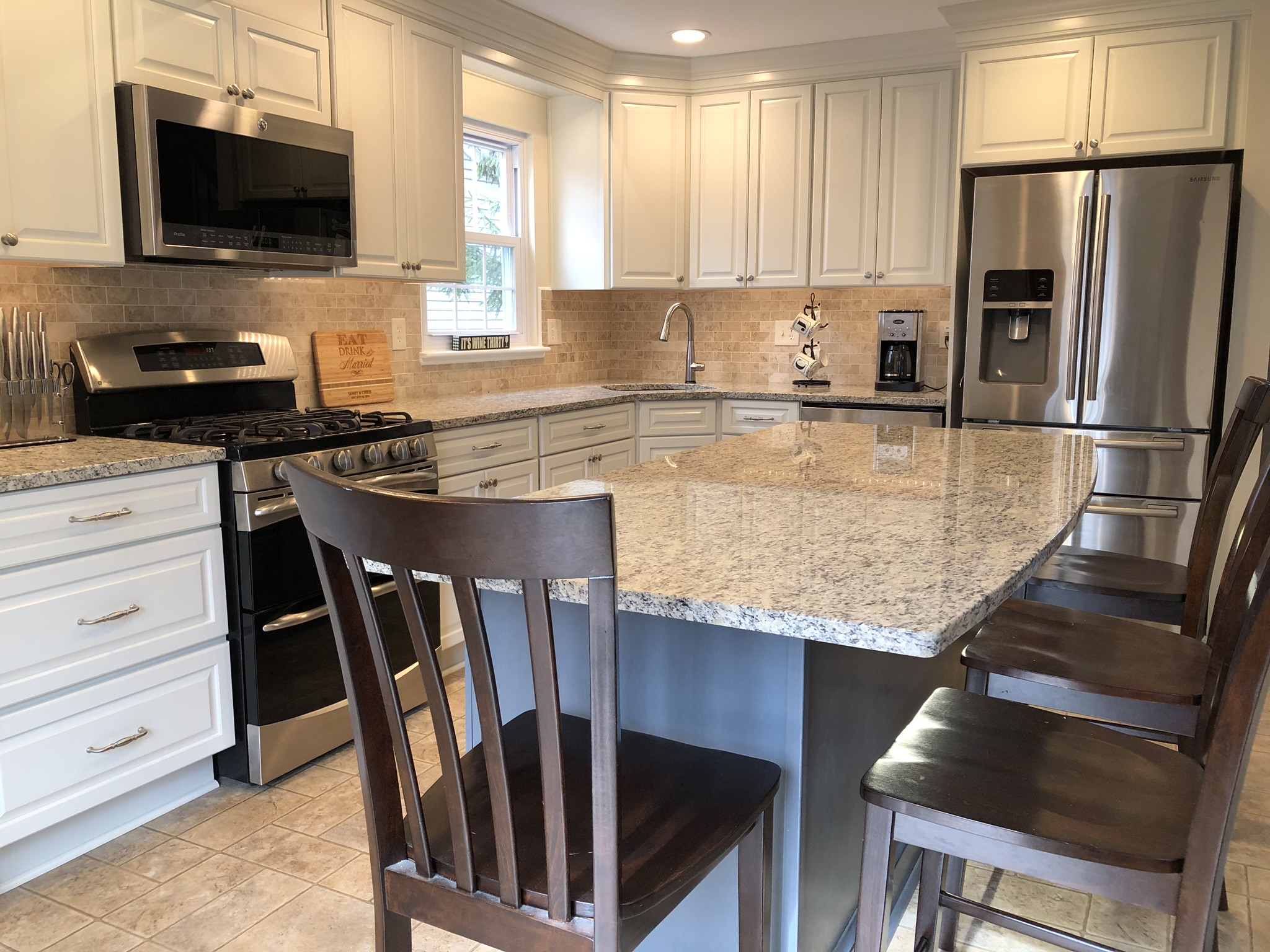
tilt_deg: -9.0
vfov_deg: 49.7
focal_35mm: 28
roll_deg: -0.3
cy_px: 476
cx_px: 635
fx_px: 1027
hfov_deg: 63.4
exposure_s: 1/30
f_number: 1.8
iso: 25
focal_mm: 3.99
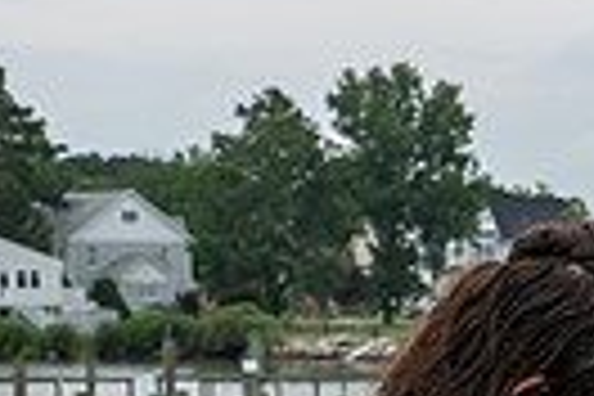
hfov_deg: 9.2
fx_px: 3432
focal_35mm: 208
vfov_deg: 6.5
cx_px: 1257
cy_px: 550
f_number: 8
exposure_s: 1/250
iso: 72
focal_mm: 32
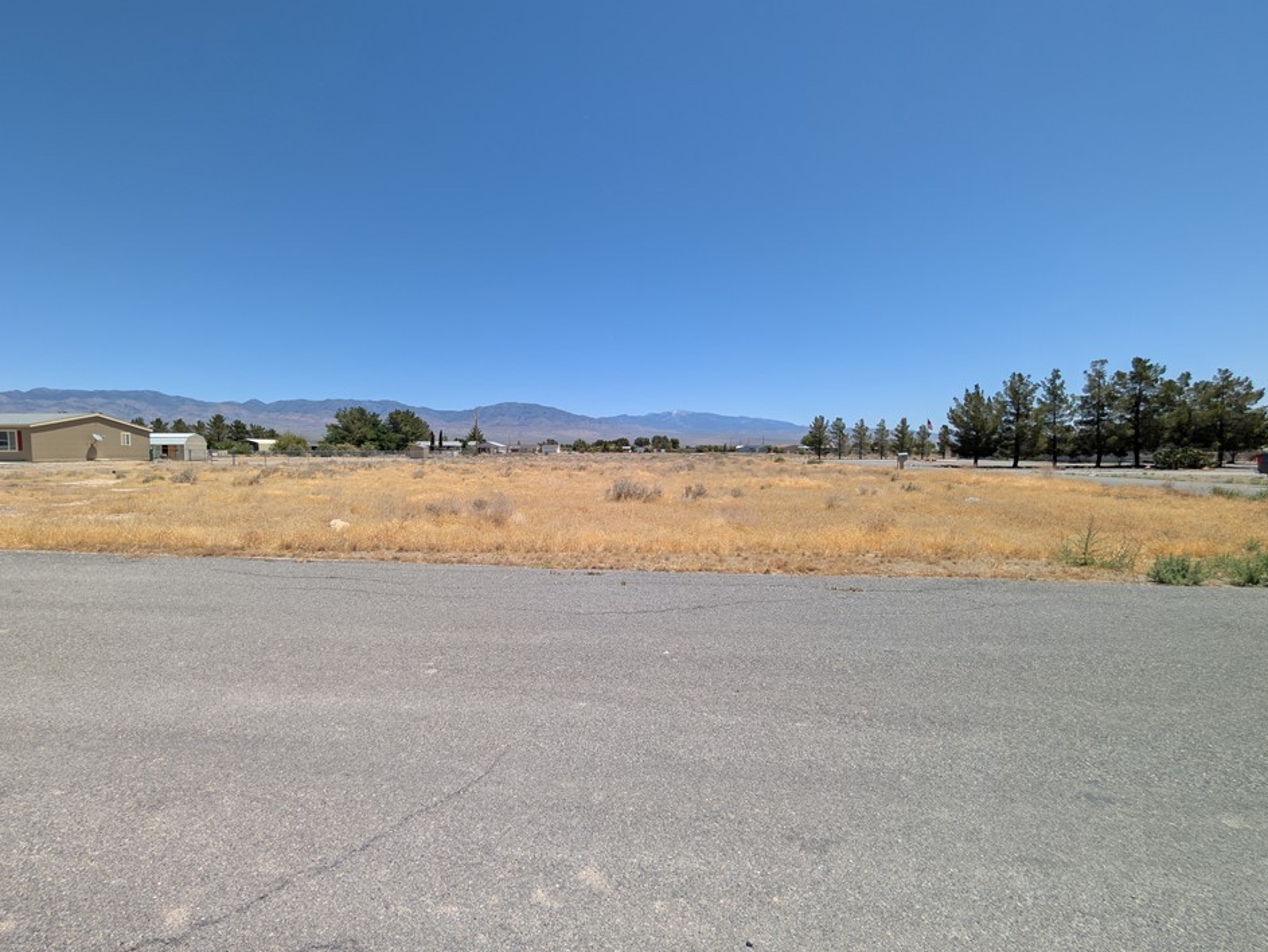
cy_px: 475
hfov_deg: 106.1
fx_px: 476
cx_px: 611
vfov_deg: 90.0
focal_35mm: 13
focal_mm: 2.02
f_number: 1.7
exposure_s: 1/3497
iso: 55
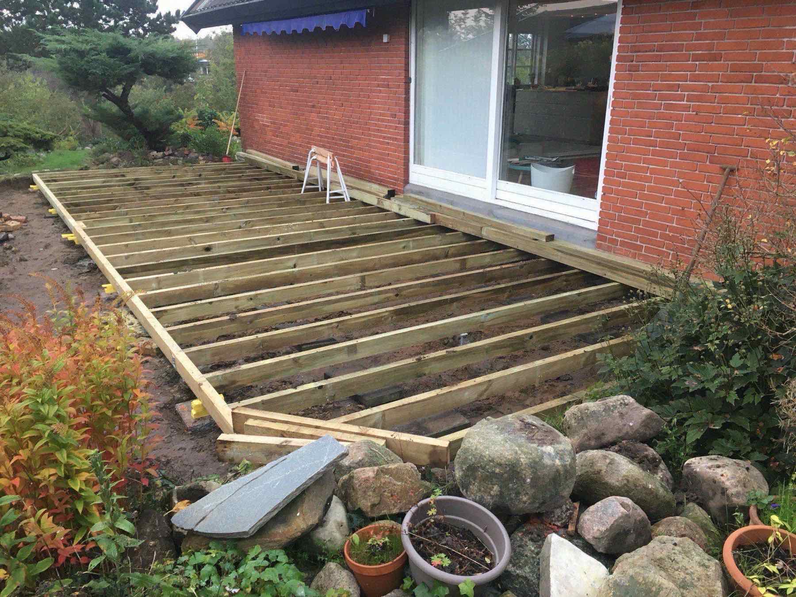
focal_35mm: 29
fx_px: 667
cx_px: 398
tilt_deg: -19.5
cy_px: 298
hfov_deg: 61.7
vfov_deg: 48.2
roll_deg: -0.2
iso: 80
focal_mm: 4.15
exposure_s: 1/33
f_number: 2.2
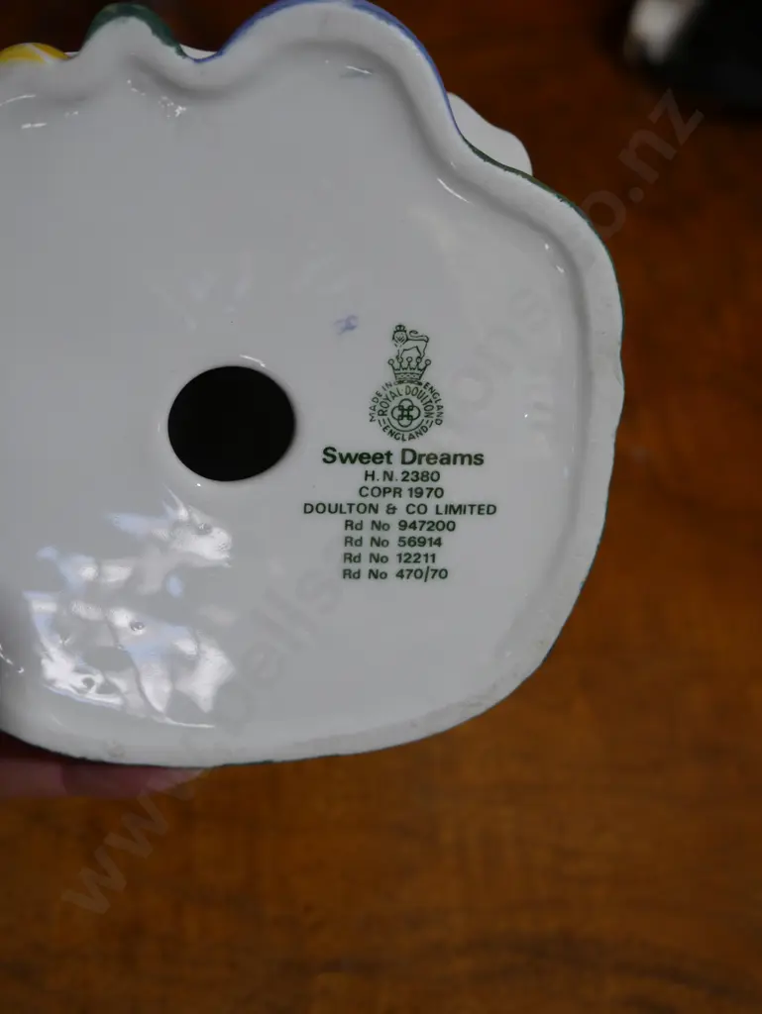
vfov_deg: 44.8
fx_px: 1232
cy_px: 507
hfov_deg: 34.4
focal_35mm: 42
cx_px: 381
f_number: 4.6
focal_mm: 21
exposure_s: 1/60
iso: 200
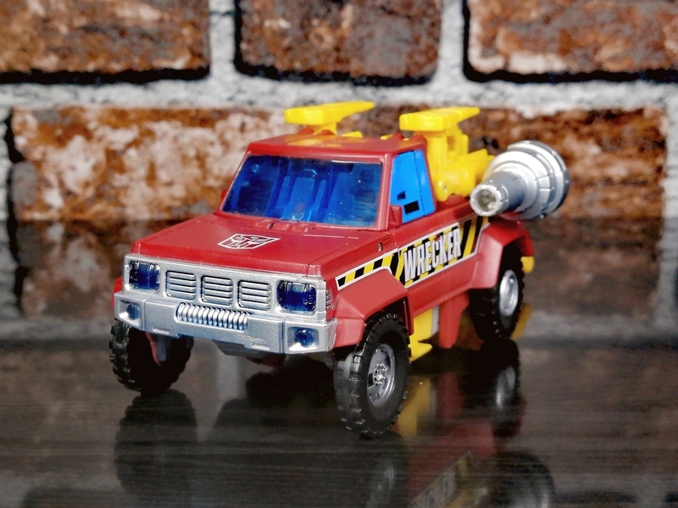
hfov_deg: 34.3
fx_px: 1097
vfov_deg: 26.1
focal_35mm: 56
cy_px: 254
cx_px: 339
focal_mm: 3.62
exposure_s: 1/100
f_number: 1.8
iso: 100
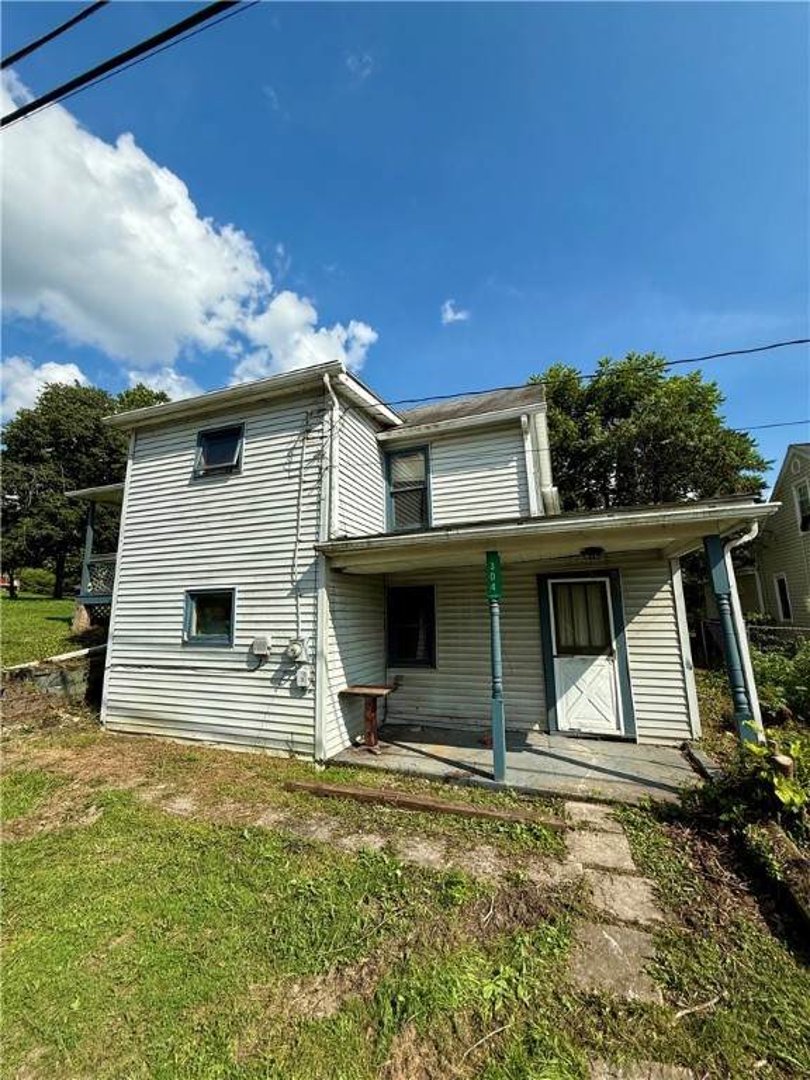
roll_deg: +0.5
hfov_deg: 85.7
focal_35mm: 14
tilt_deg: +11.7
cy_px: 540
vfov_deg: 102.1
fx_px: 437
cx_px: 405
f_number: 2.2
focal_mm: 2.22
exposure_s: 1/2506
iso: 50
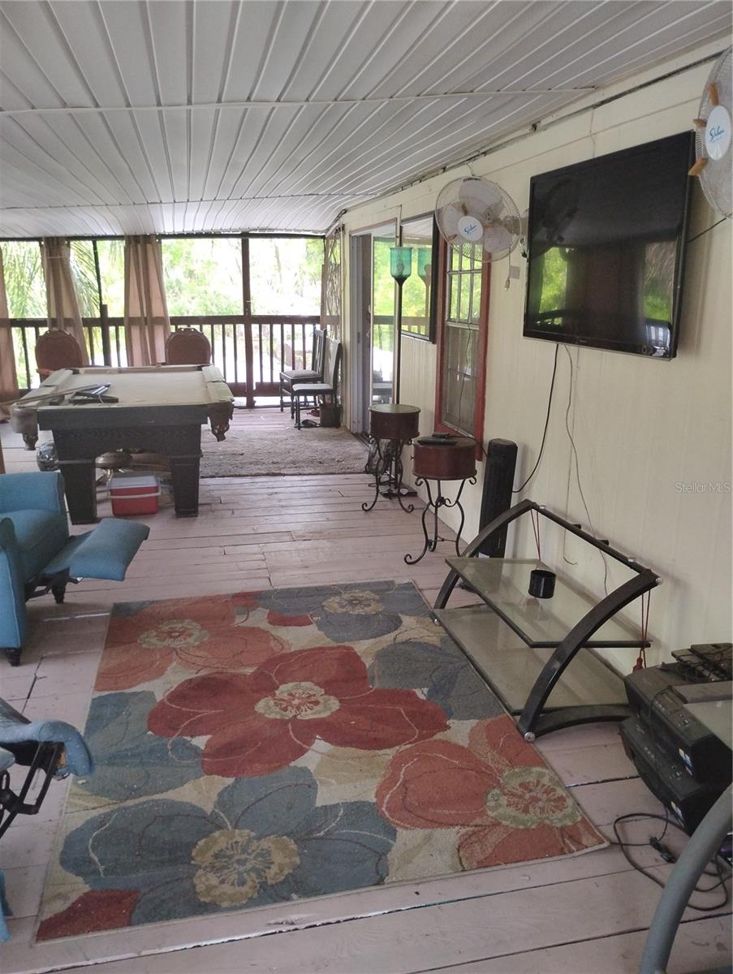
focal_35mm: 28
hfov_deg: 49.8
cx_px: 366
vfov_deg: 63.4
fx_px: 789
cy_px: 487
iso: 594
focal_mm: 4.26
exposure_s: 1/120
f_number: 1.8
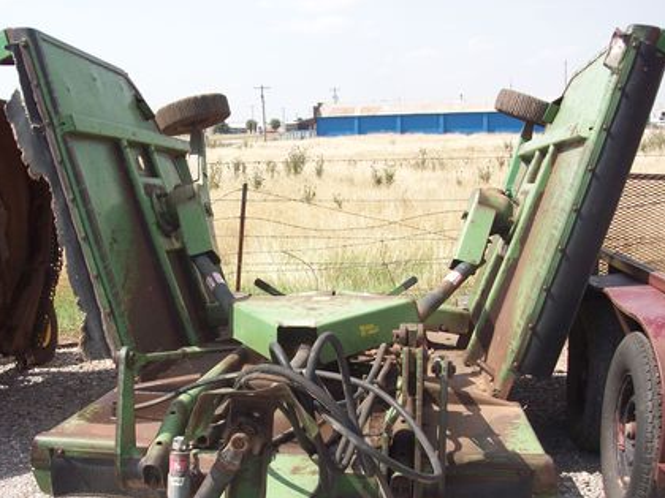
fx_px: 845
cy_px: 318
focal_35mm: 44
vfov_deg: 32.7
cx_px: 317
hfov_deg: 42.9
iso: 64
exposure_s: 1/745
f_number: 2.8
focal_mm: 5.7
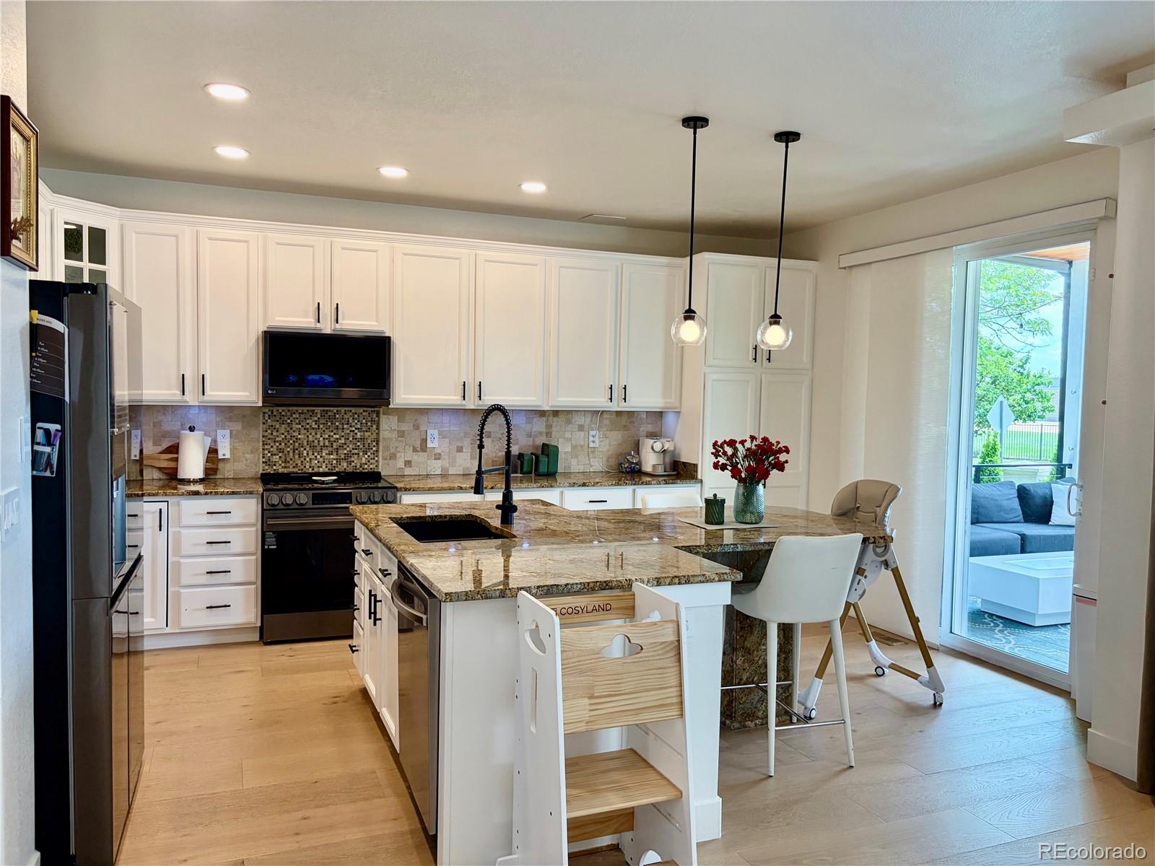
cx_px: 578
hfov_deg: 67.3
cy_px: 433
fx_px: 868
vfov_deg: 53.1
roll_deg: -1.6
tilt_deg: -3.2
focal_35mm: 26
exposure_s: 1/170
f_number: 1.6
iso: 125
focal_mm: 5.96
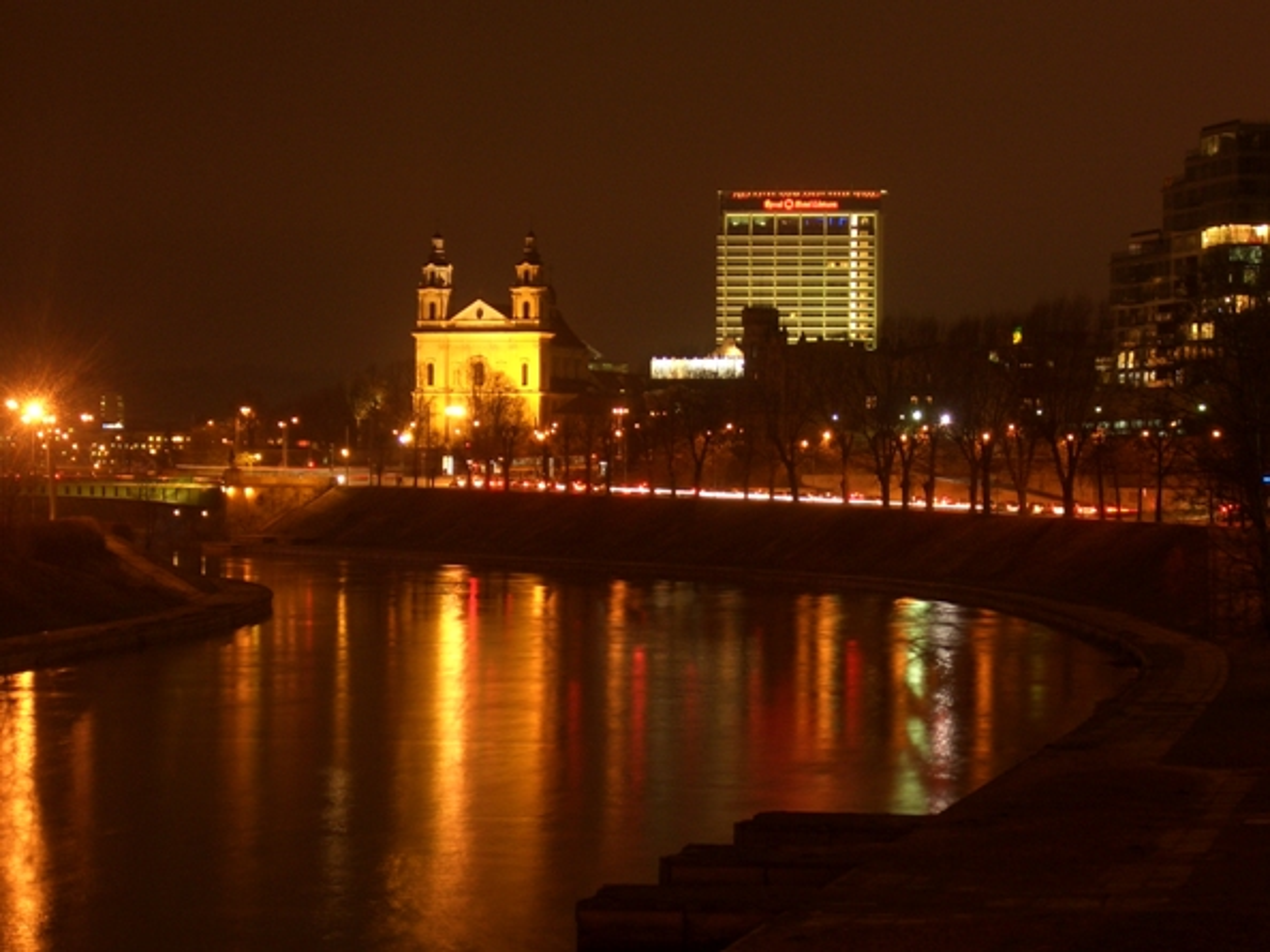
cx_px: 635
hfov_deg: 18.7
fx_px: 3851
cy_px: 476
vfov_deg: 14.1
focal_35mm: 105
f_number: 4.8
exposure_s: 4
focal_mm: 17.4
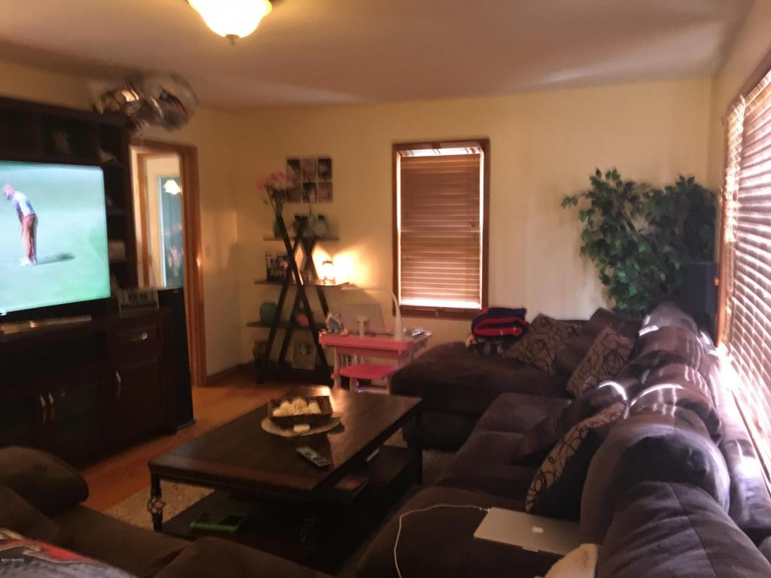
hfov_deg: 61.7
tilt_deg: -11.7
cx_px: 386
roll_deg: +1.3
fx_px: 646
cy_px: 289
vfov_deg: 48.2
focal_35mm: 29
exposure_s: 1/15
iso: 200
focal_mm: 4.15
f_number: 2.2
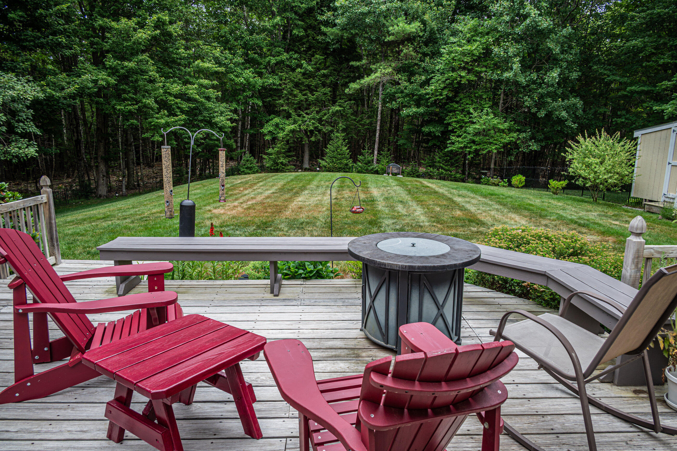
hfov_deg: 73.8
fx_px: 451
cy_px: 226
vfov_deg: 53.1
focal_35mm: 24
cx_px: 338
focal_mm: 24
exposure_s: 1/100
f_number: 10
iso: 100
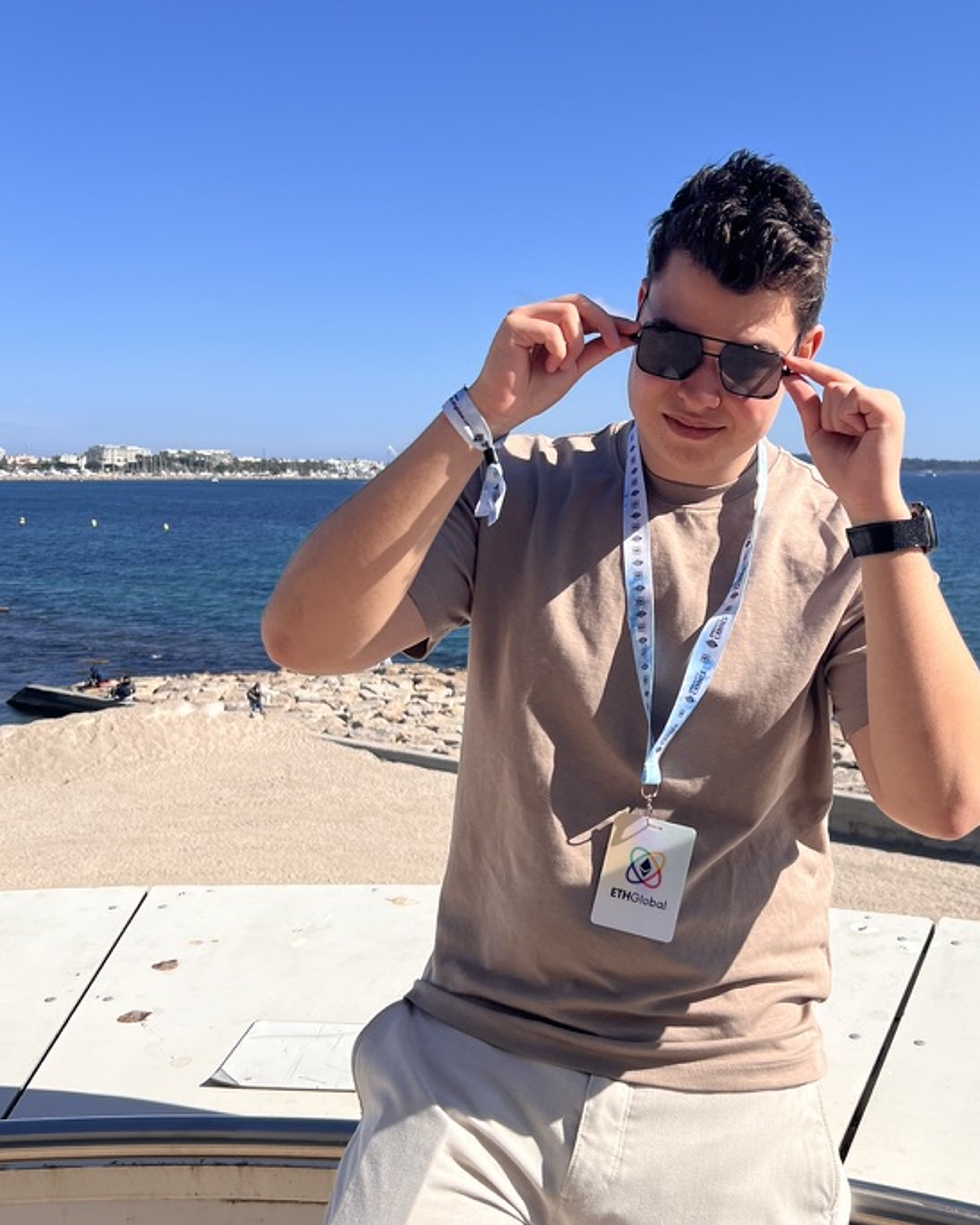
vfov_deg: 47.9
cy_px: 564
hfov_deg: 38.8
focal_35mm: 38
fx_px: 1378
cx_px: 638
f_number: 1.5
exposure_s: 1/5587
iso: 50
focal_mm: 5.7
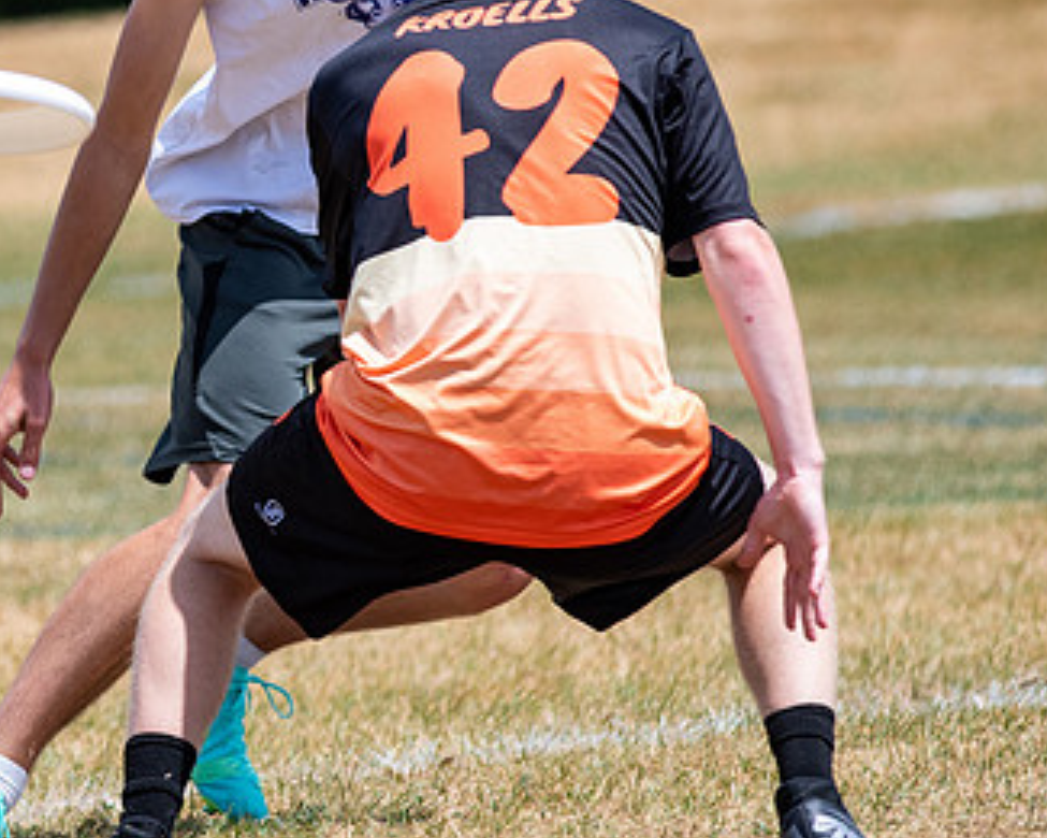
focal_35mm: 975
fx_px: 30212
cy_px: 361
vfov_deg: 1.6
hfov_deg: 2.0
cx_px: -1
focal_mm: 300
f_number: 5
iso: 400
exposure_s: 1/2500
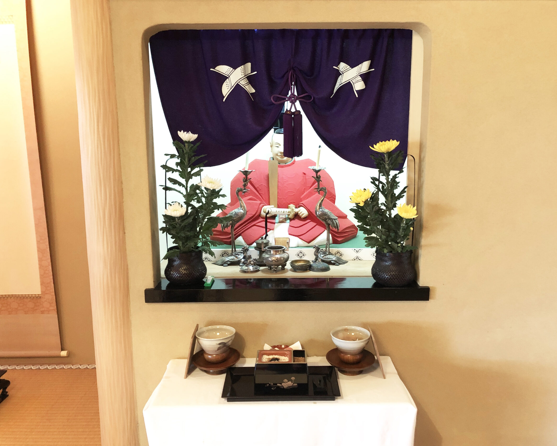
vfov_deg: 48.5
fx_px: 495
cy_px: 223
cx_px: 293
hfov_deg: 58.7
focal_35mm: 30
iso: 100
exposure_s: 1/4
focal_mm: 3.99
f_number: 1.8
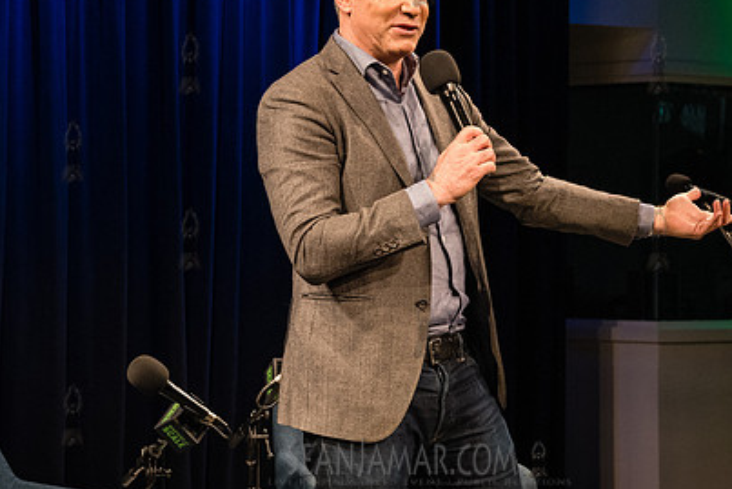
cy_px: 150
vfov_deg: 15.0
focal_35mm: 91
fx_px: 1851
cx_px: 423
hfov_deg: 22.4
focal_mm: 50
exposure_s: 1/250
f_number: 4
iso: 3200
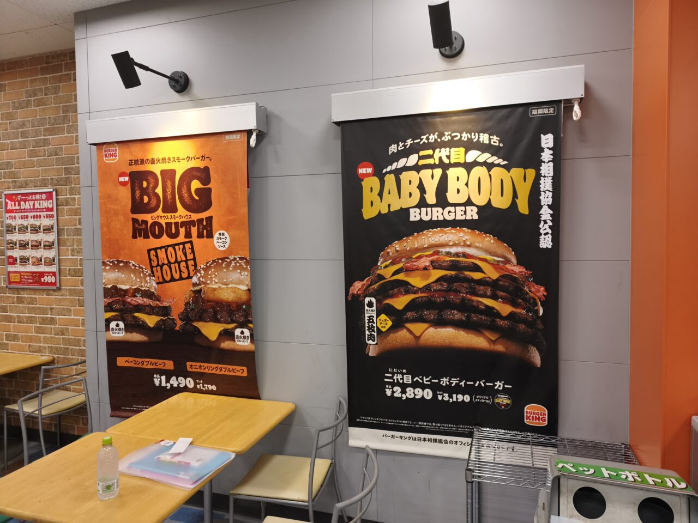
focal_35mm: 23
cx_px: 349
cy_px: 262
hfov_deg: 73.9
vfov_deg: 58.9
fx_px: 464
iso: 200
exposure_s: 1/400
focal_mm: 6.45
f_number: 1.62
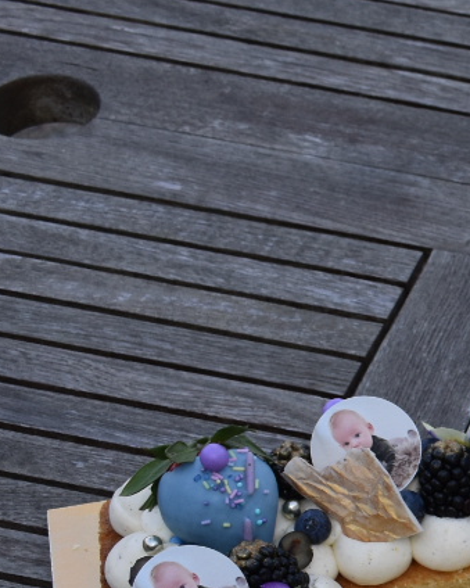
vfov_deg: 14.6
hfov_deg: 10.5
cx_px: 1094
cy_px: 656
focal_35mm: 129
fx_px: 2244
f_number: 8
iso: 280
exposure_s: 1/250
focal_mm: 24
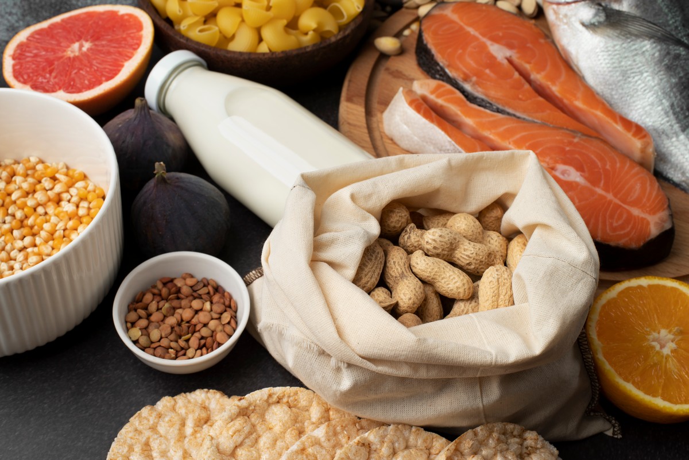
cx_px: 344
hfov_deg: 39.6
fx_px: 957
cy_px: 230
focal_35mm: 50
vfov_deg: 27.0
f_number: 7.1
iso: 100
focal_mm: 50
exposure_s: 1/100
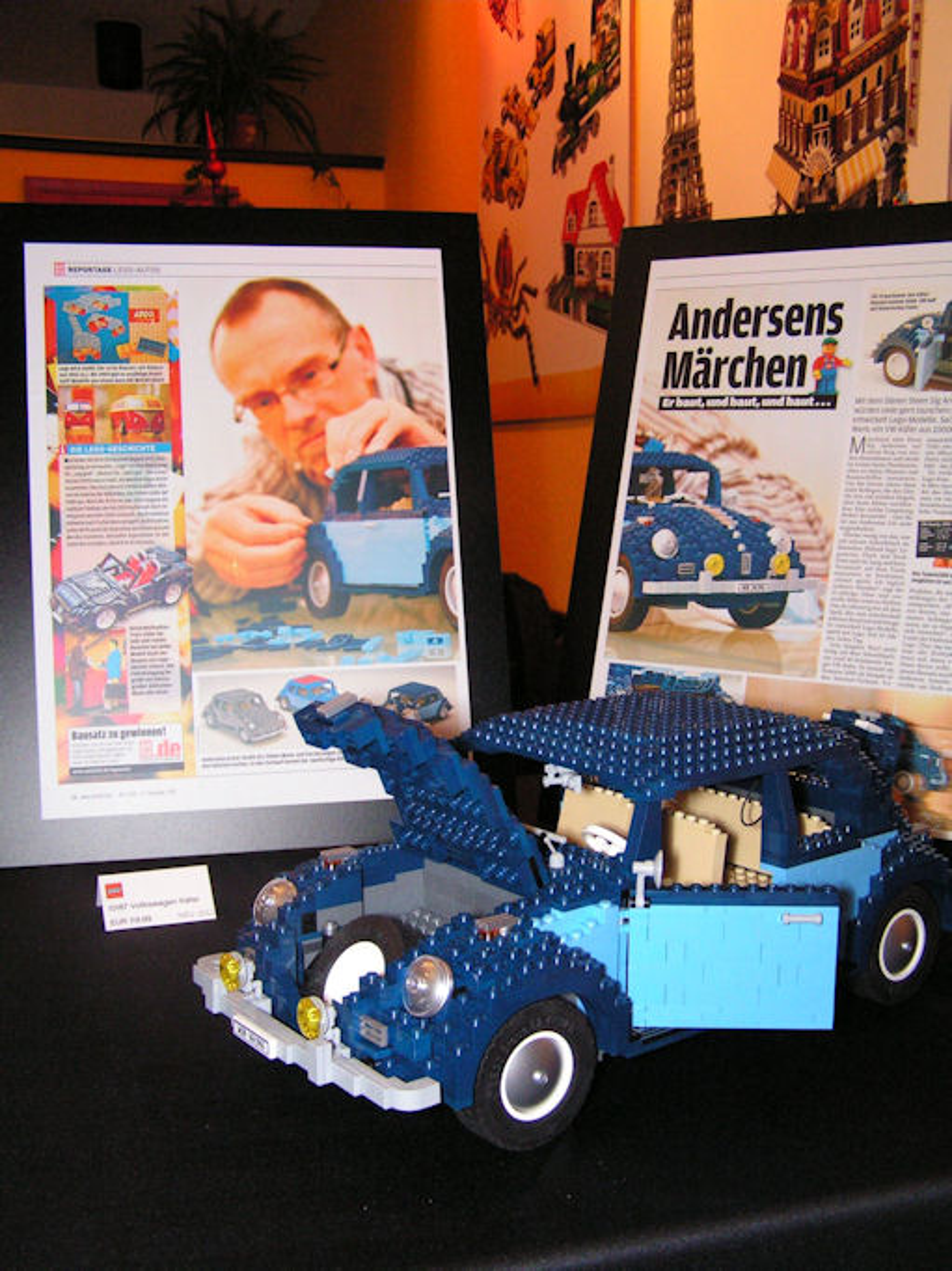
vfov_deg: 49.0
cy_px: 636
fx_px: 1394
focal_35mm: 38
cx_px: 476
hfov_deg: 37.7
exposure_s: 1/40
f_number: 2.8
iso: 200
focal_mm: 6.3
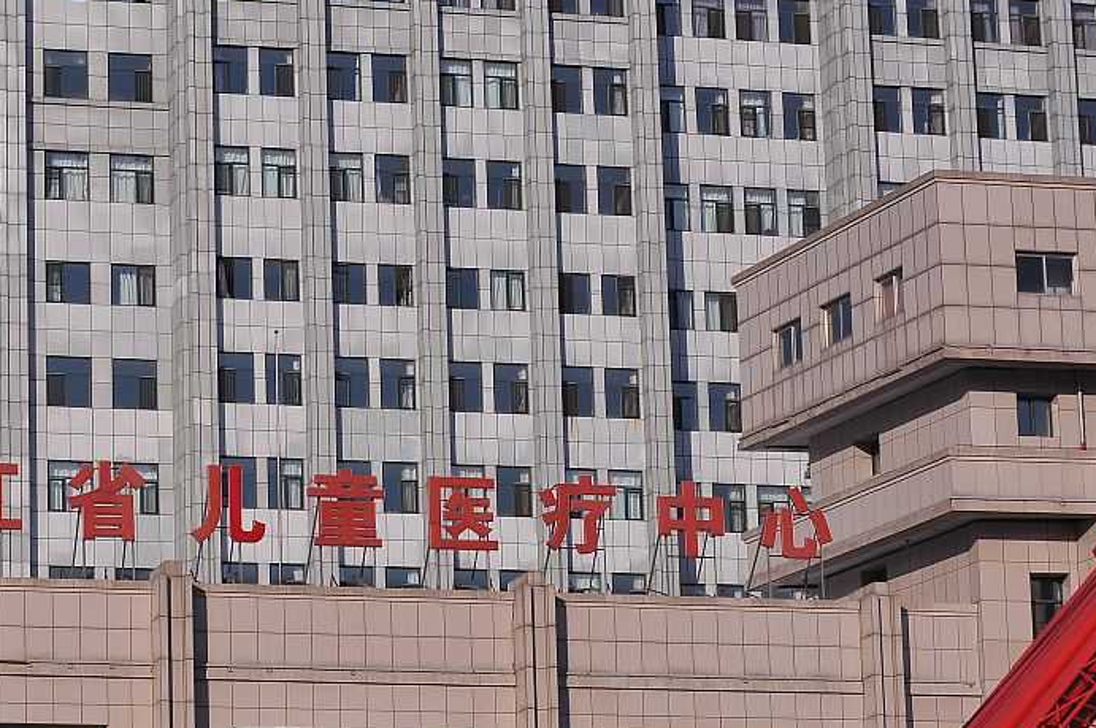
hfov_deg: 14.7
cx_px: 186
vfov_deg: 9.8
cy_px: 569
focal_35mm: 139
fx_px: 4227
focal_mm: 80
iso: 200
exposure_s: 1/4000
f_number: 4
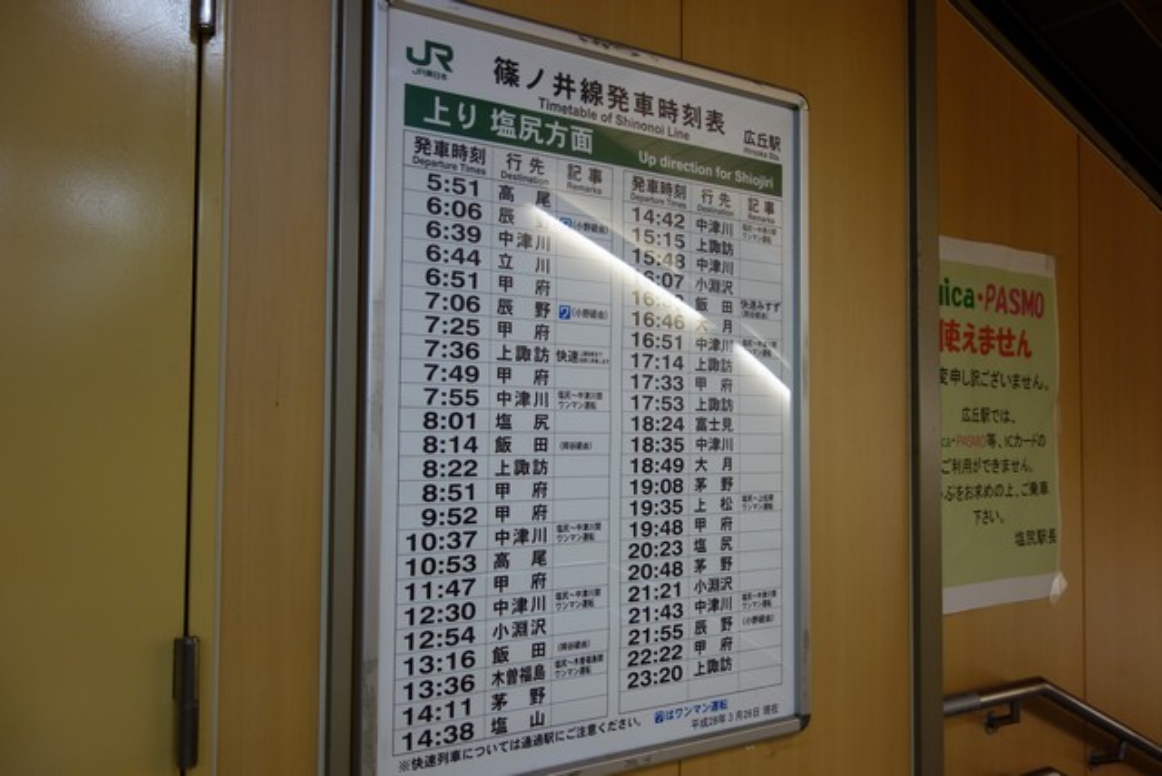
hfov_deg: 65.5
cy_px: 388
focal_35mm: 28
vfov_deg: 46.4
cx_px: 581
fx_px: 904
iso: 125
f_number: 1.8
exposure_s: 1/50
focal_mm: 10.4
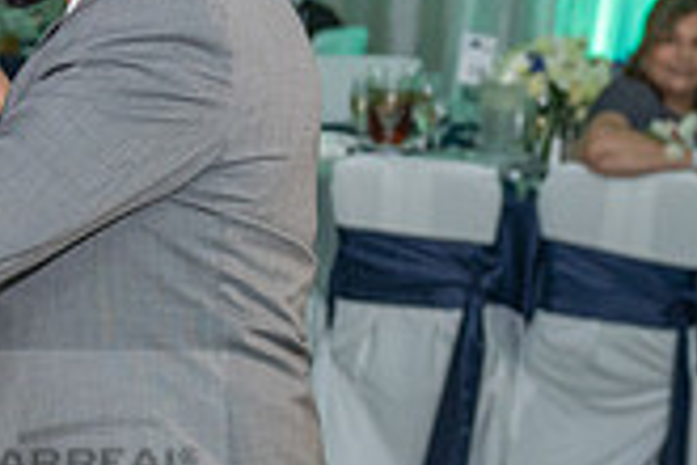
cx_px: -131
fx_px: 3001
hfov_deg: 12.9
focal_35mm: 155
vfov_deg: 8.8
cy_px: 450
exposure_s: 1/160
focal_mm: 44
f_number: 3.5
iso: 1600
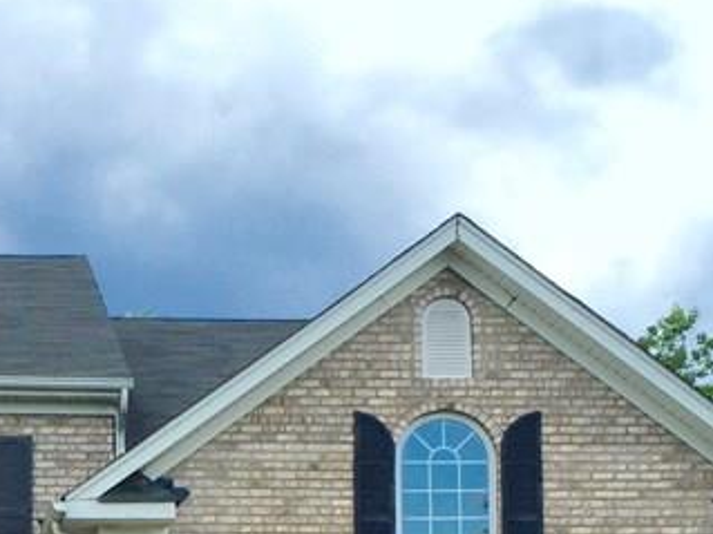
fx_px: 1915
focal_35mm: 93
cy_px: 734
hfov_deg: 20.3
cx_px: -36
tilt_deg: +5.4
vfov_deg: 15.0
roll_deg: -0.3
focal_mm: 4.15
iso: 32
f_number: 2.2
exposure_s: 1/347
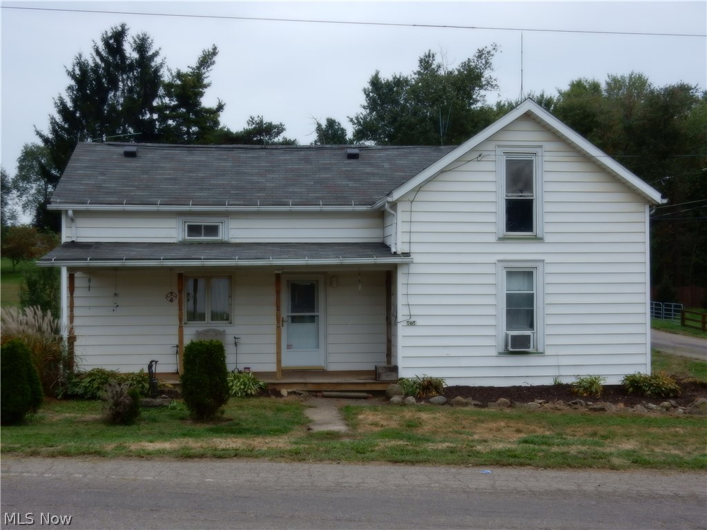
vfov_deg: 33.6
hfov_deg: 43.9
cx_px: 354
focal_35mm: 43
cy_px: 265
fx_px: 878
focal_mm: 7.6
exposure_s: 1/500
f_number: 4.2
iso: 125
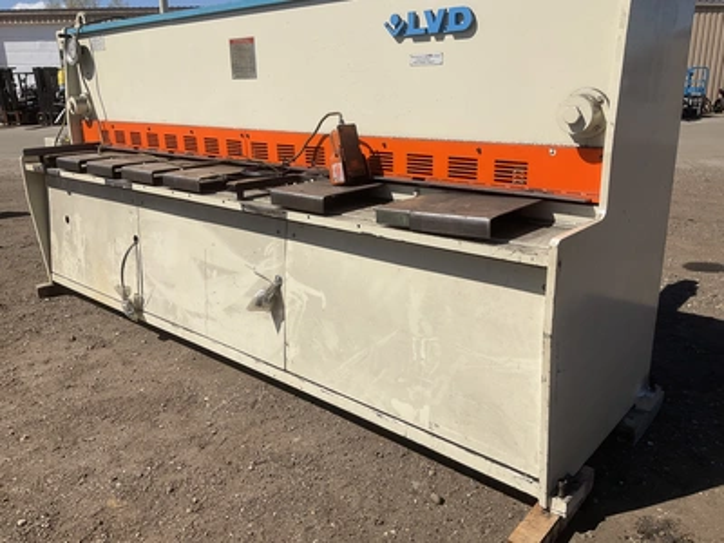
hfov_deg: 61.7
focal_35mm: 29
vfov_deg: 48.2
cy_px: 272
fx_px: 607
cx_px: 362
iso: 25
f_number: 1.8
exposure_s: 1/2801
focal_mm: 3
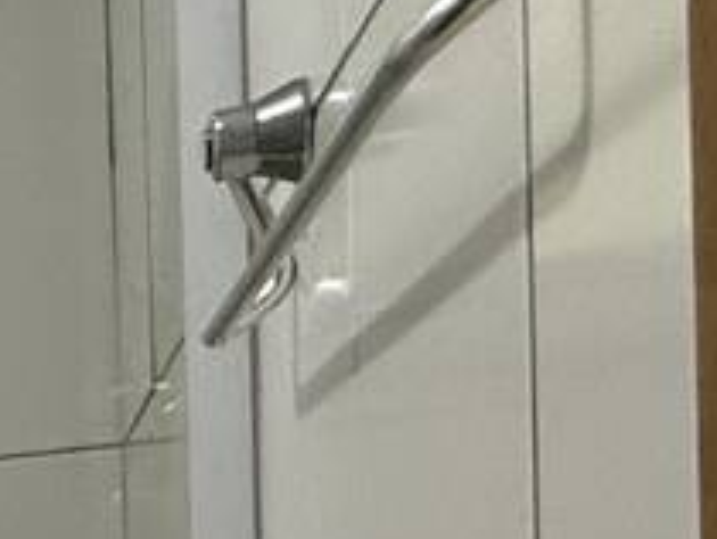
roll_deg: +1.8
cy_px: 843
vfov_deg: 14.3
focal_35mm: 96
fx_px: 1991
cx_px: -1700
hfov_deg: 10.0
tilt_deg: +0.9
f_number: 2.2
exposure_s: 1/120
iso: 200
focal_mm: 2.22
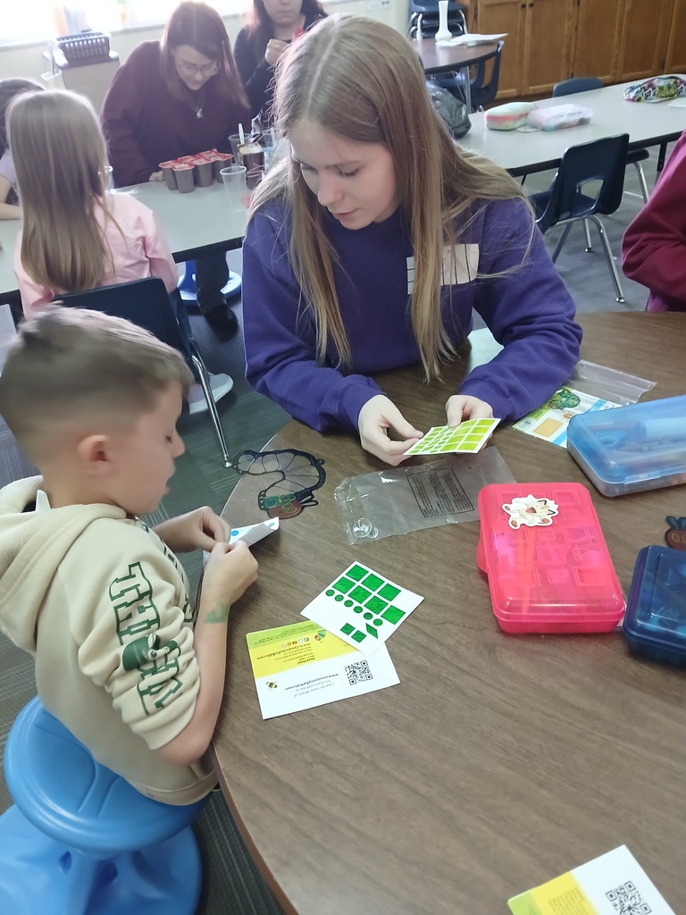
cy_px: 458
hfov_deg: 53.1
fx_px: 687
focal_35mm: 26
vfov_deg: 67.3
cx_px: 343
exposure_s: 1/24
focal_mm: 3.98
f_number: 1.8
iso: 400
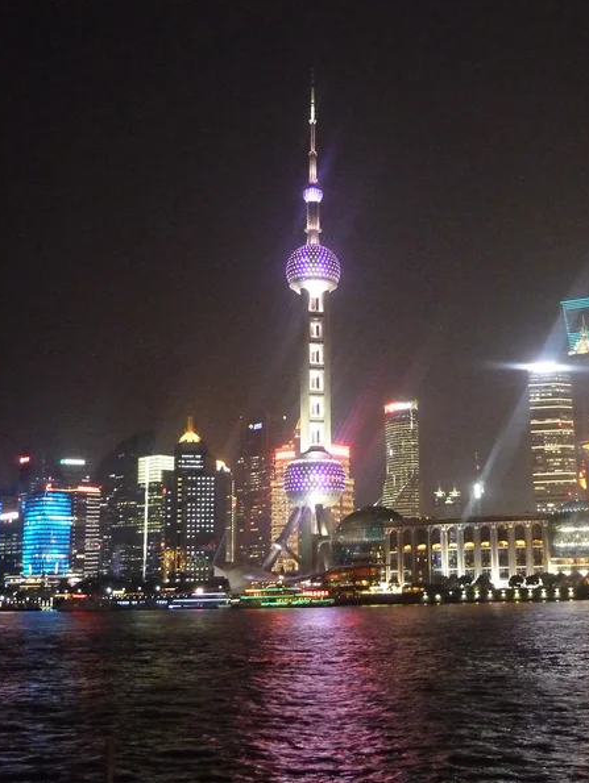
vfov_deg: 43.8
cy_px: 391
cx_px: 408
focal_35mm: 43
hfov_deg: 33.2
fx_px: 974
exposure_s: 1/5
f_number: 3.5
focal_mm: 5.3
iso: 800
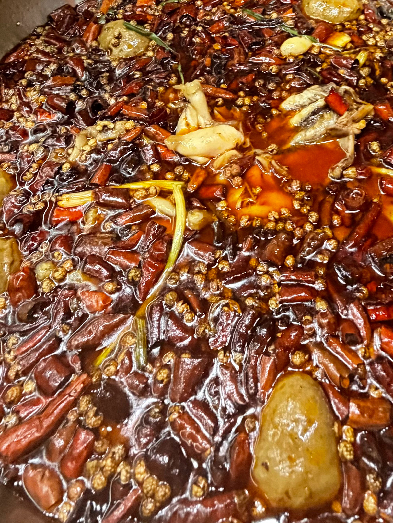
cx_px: 248
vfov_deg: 55.1
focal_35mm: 30
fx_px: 454
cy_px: 94
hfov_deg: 46.3
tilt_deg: -50.0
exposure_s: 1/50
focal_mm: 2.22
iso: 640
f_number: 2.2
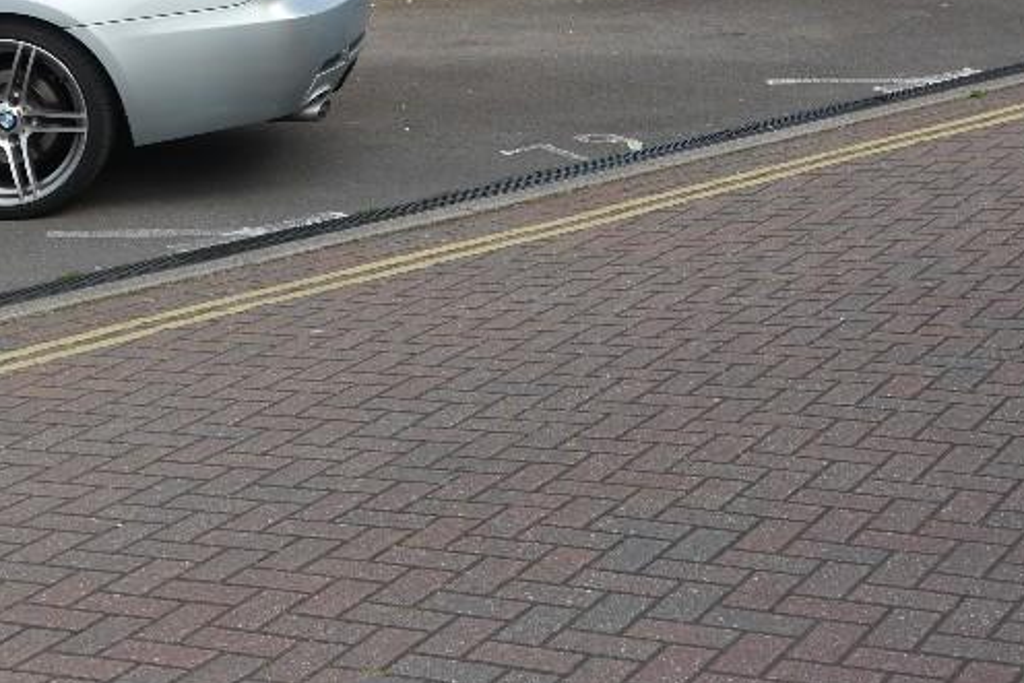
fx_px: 2930
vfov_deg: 13.0
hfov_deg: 19.8
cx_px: 690
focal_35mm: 103
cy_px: -99
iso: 160
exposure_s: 1/200
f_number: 6.3
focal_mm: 24
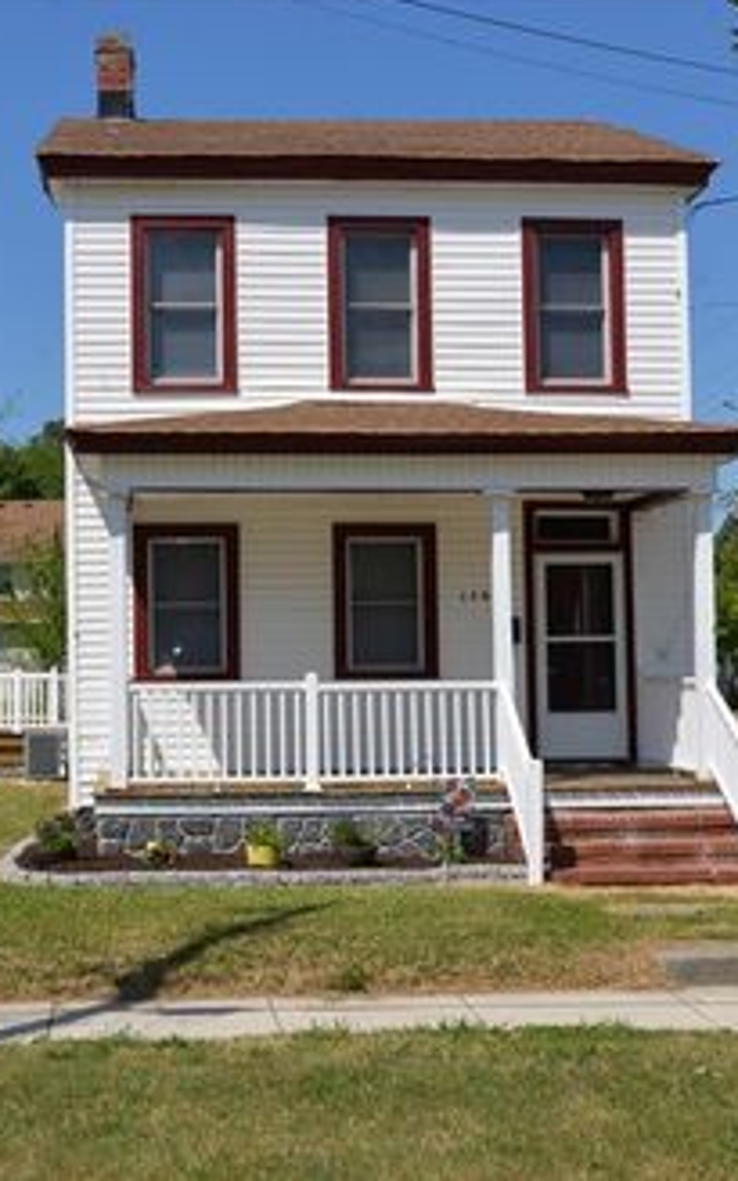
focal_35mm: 45
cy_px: 585
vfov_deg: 44.4
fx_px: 1448
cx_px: 270
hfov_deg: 28.5
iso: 100
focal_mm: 29
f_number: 10
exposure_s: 1/200
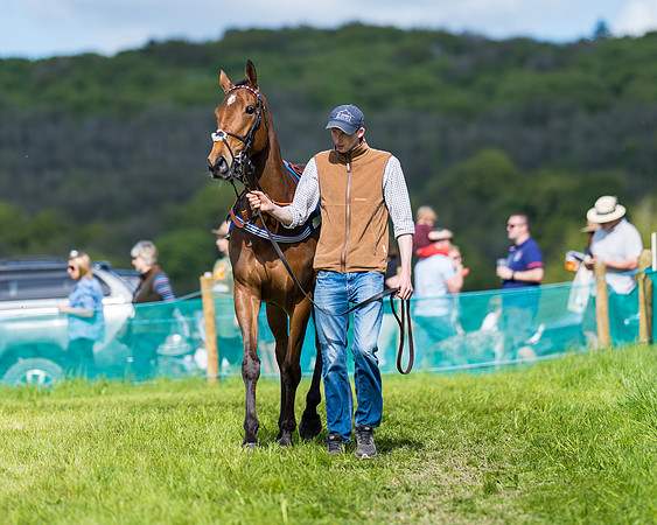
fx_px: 4868
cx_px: 346
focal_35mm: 250
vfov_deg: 6.2
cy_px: 141
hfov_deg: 7.7
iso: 50
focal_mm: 135
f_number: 2
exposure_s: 1/3200
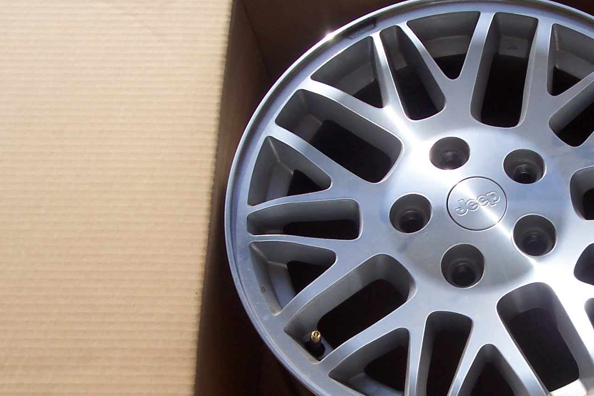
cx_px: 483
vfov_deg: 21.2
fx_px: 1056
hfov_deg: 30.6
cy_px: 221
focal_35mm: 64
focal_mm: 8
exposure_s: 1/700
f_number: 4.8
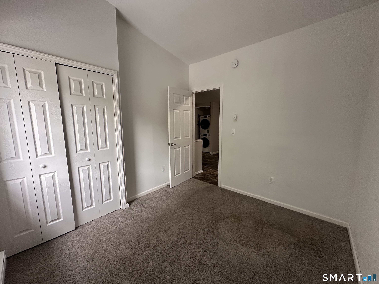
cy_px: 142
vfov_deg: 85.7
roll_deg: +0.5
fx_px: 153
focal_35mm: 14
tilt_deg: -7.4
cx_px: 190
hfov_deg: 102.1
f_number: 2.2
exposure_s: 1/60
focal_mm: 2.22
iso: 250
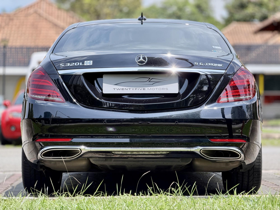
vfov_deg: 14.8
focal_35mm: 100
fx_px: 809
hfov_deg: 19.6
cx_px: 140
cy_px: 105
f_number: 2.8
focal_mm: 16.89
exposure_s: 1/613
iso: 50
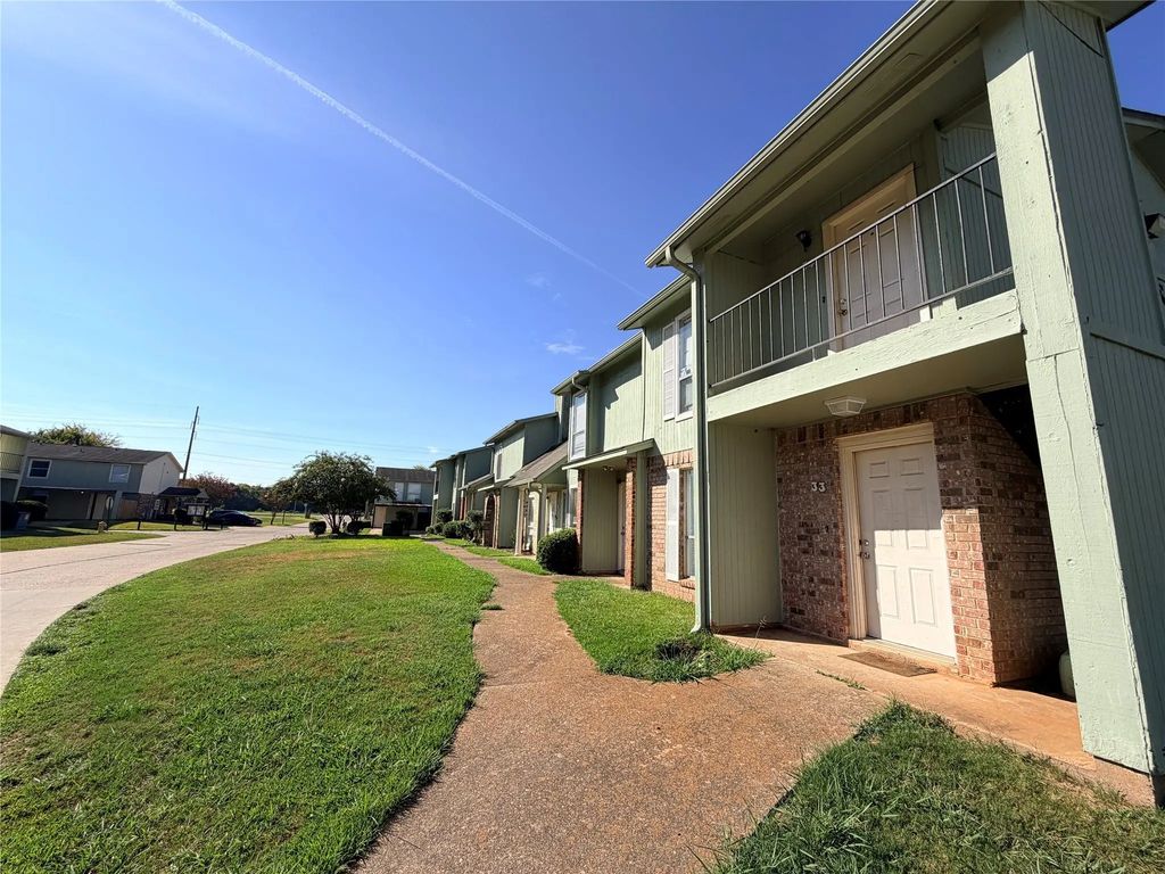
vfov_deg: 85.7
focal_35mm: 14
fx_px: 471
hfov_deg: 102.1
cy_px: 437
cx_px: 582
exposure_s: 1/1033
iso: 20
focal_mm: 2.22
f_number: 2.2
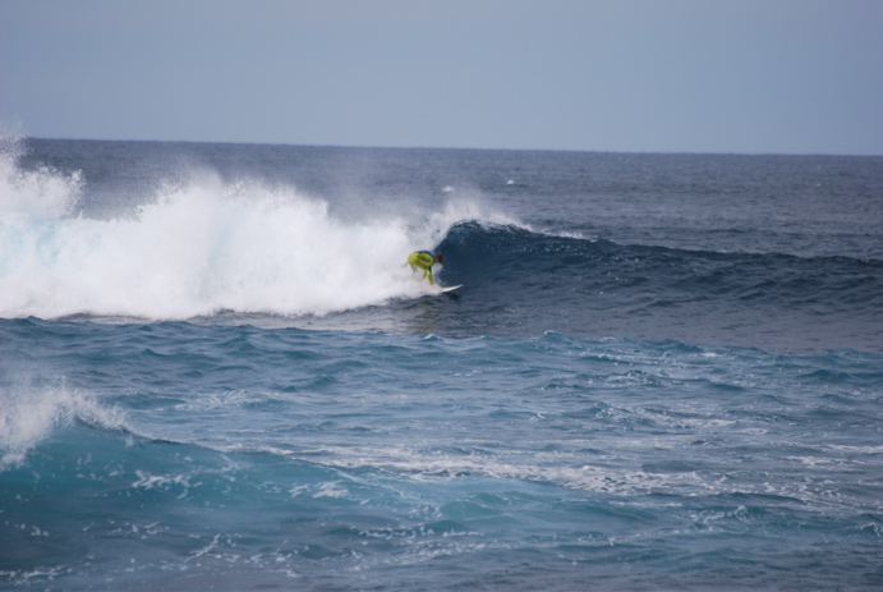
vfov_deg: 3.1
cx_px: 442
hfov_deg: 4.6
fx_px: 11054
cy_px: 296
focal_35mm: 450
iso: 200
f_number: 5.6
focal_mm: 300
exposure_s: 1/800
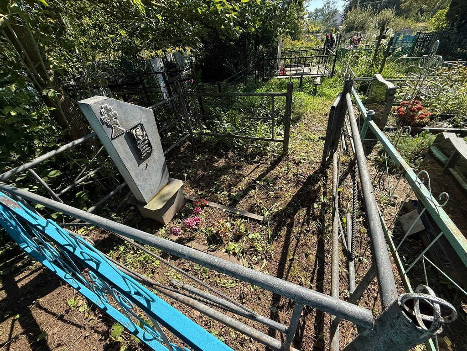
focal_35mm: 14
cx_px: 234
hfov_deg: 102.1
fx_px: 189
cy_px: 176
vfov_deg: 85.7
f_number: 2.2
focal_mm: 2.22
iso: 50
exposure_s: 1/631
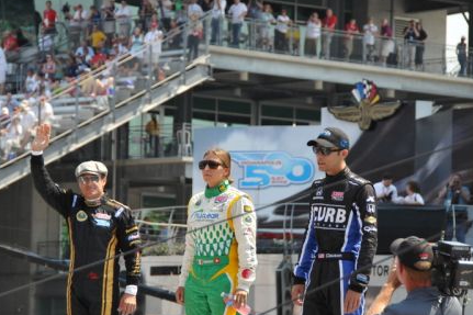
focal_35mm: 209
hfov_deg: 9.8
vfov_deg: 6.6
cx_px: 214
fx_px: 2745
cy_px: 158
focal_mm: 120
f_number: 5.3
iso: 1000
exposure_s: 1/2000
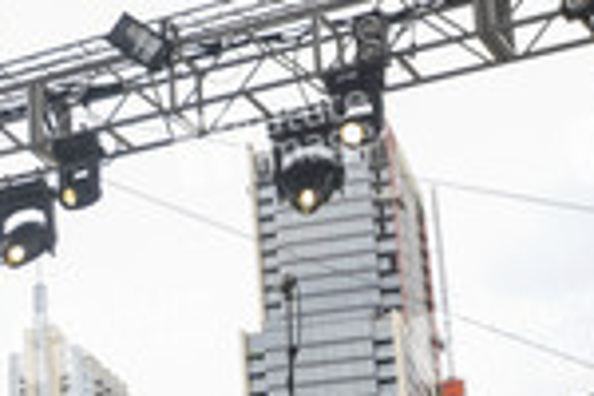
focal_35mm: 105
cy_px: 436
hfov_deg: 17.9
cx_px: -230
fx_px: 1732
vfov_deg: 12.8
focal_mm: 35
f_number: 4
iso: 1250
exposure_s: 1/640
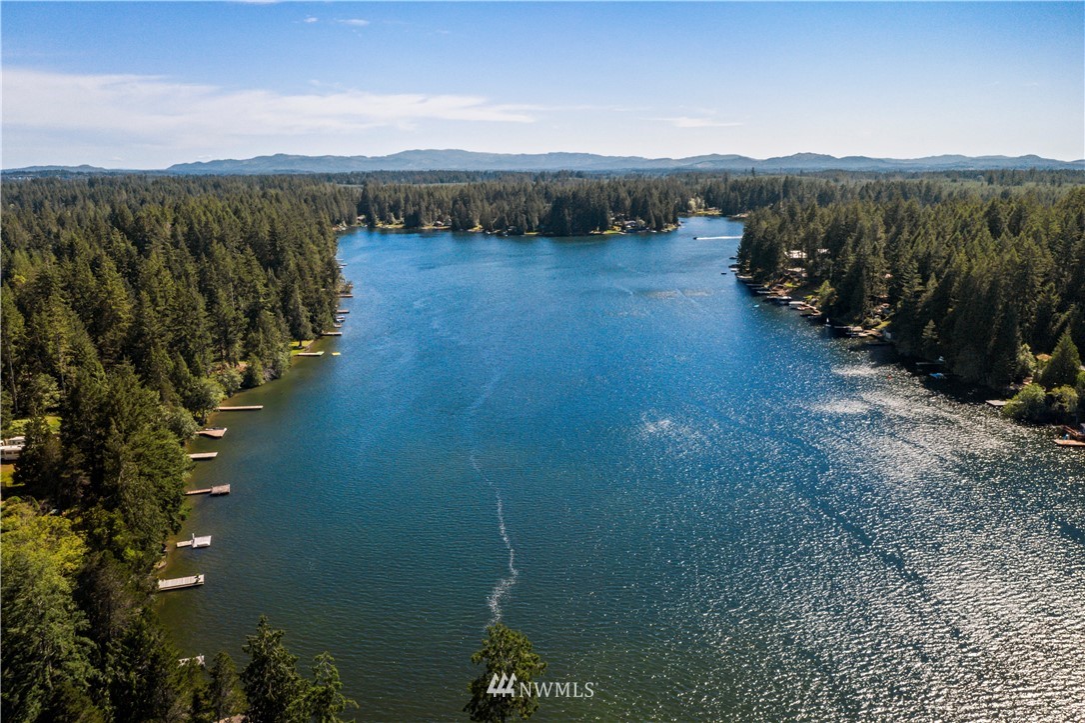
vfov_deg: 46.4
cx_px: 542
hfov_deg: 65.5
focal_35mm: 28
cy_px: 362
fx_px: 843
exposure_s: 1/200
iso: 100
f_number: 5.6
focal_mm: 10.26
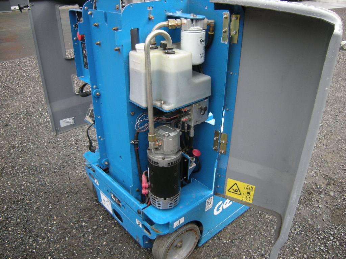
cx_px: 173
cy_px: 130
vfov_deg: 49.7
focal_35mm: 28
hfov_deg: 63.4
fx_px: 280
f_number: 2.8
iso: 64
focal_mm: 4.7
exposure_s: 1/201
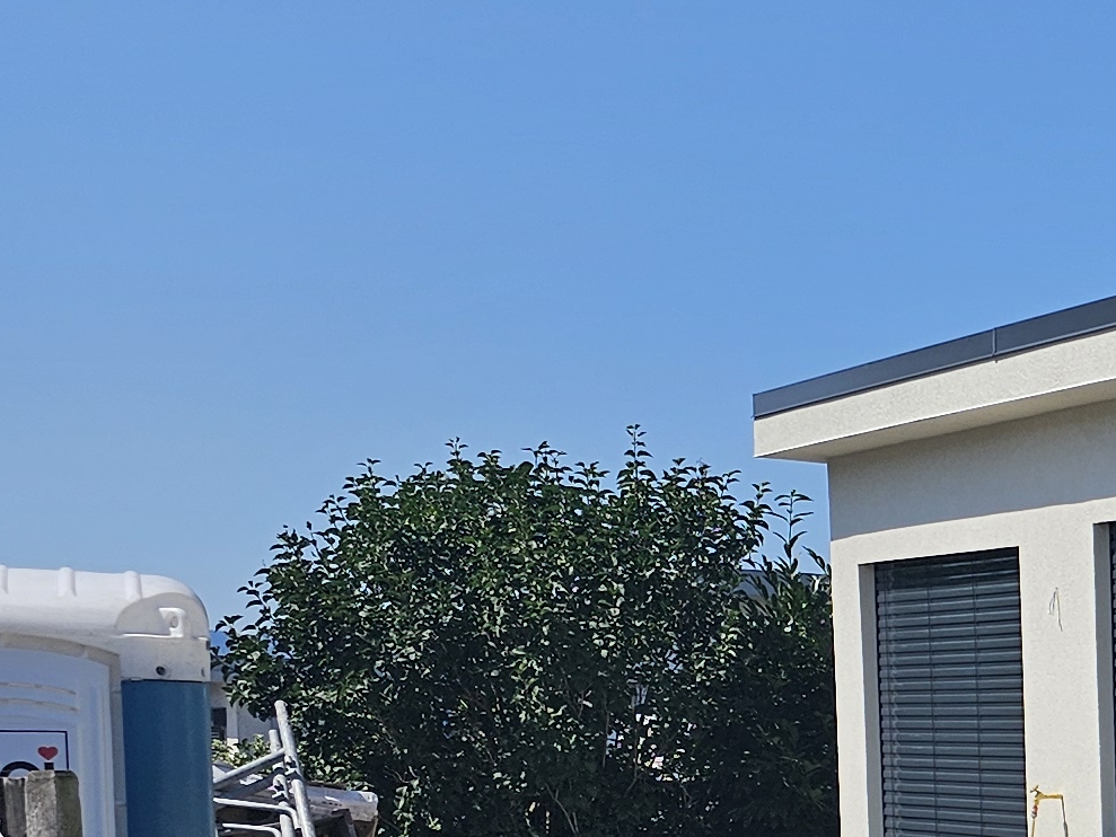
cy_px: 975
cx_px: 2188
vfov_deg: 15.4
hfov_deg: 16.4
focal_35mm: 93
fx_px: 2999
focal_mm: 6.3
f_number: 1.7
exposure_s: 1/1148
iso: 10
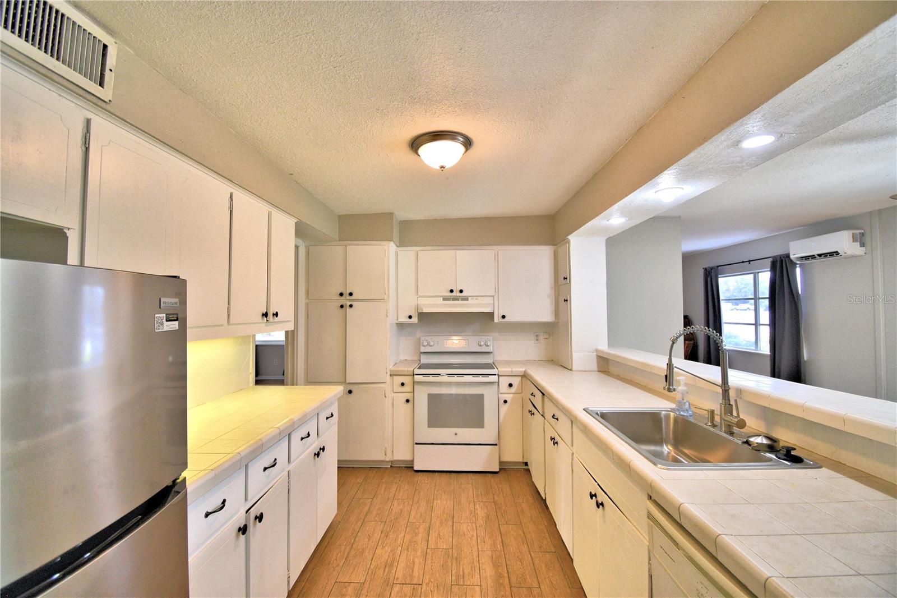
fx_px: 374
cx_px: 448
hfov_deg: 100.4
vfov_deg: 77.3
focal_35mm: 15
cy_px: 299
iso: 400
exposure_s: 1/80
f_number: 4.5
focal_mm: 10
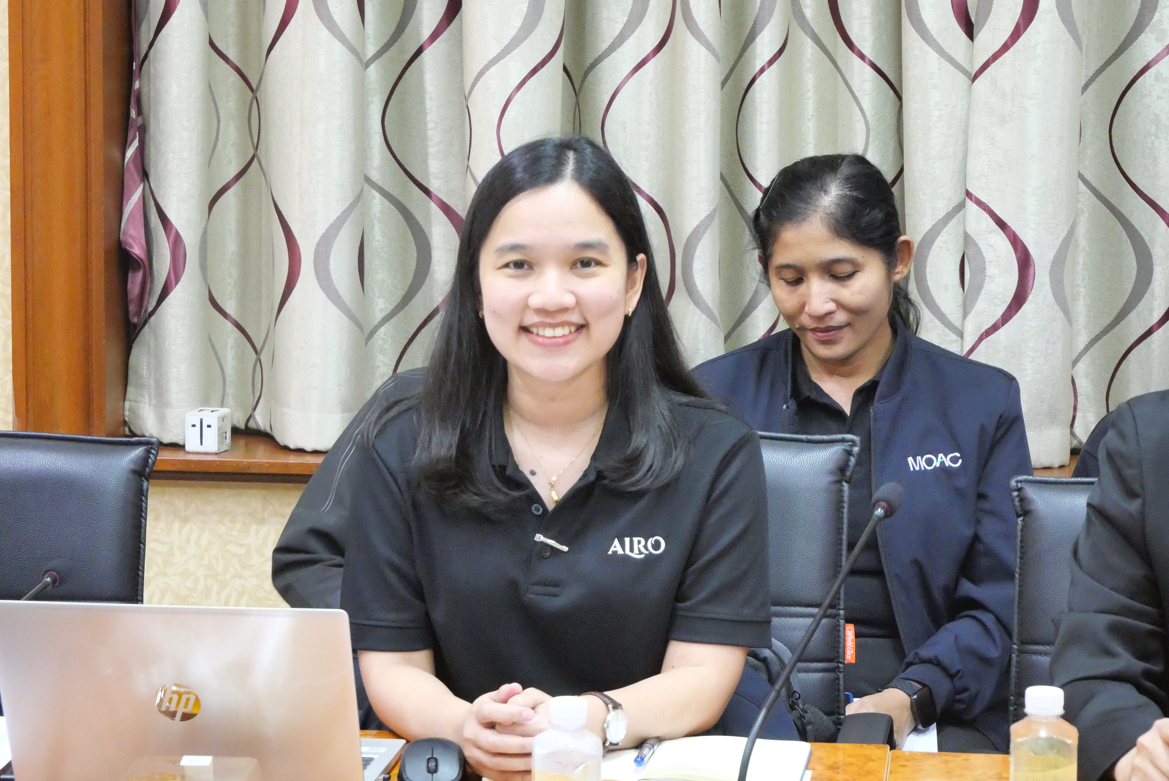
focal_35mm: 108
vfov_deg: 12.7
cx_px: 584
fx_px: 3509
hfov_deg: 18.9
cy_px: 390
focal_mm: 52
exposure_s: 1/25
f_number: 5.6
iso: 6400
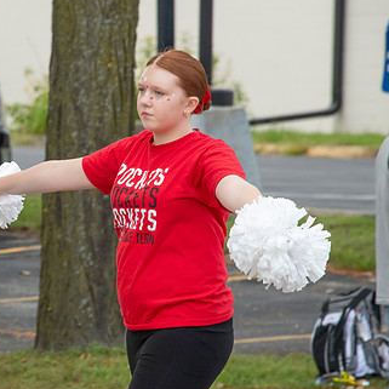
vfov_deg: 3.8
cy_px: 209
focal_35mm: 461
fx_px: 5861
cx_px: 42
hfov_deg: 3.8
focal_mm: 300
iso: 3200
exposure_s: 1/200
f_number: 11
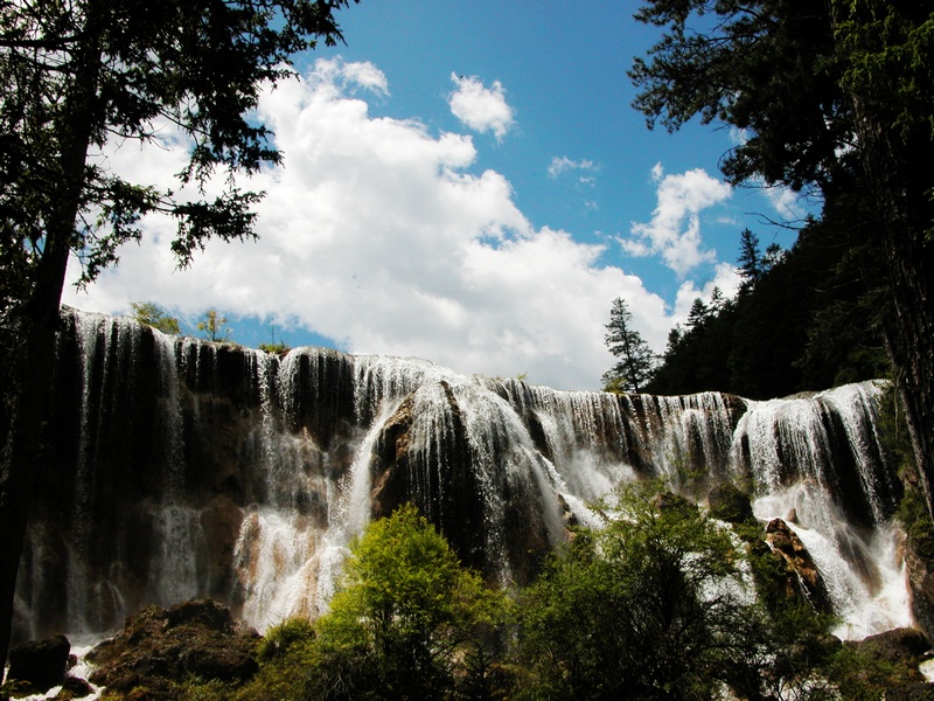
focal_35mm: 35
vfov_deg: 40.7
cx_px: 467
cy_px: 350
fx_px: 944
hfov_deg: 52.6
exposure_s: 1/571
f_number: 7.1
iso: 100
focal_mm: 8.9
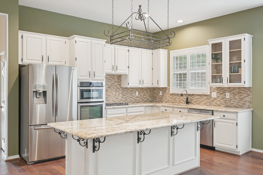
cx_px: 132
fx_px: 219
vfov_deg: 43.6
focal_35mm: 30
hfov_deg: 61.9
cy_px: 88
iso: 400
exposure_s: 1/13
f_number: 8
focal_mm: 30
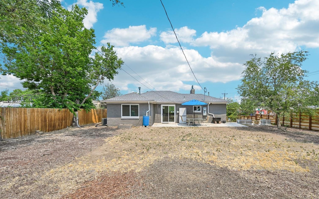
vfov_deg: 74.8
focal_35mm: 15
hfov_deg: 101.5
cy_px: 103
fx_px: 130
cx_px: 162
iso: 64
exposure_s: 1/125
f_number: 10
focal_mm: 14
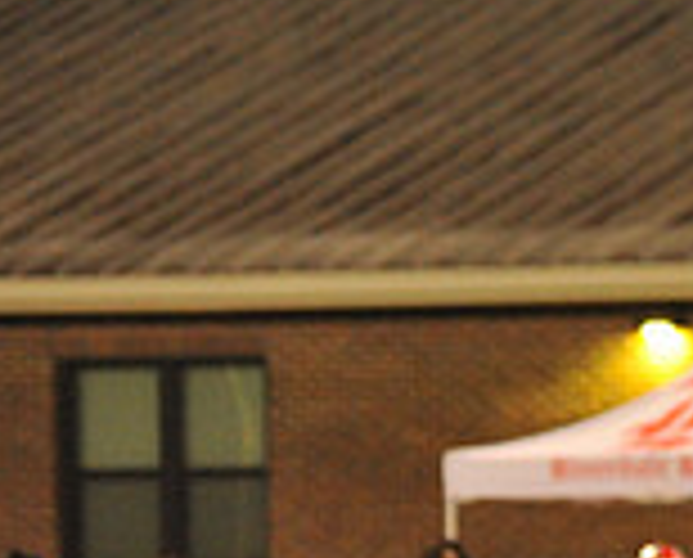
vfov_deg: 2.8
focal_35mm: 546
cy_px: 724
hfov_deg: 3.5
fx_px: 11227
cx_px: 1296
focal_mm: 155
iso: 5000
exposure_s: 1/160
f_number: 5
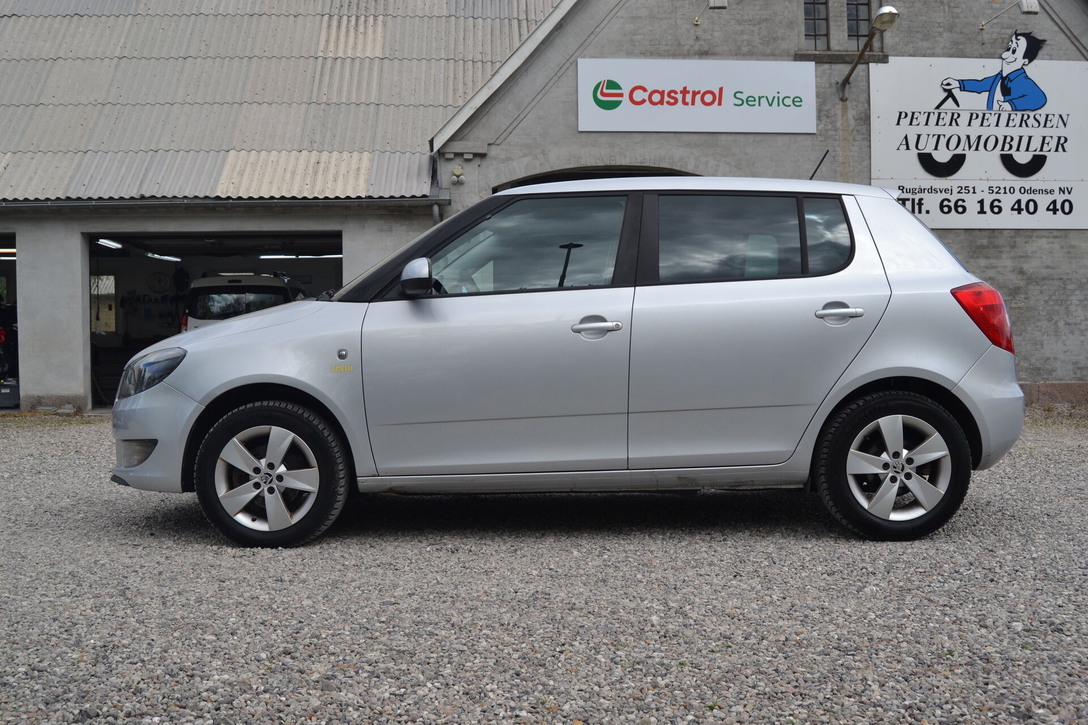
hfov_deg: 57.2
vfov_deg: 40.0
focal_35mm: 33
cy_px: 362
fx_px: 997
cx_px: 544
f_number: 8
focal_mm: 22
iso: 100
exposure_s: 1/250
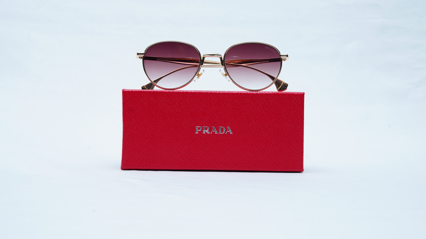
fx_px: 599
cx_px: 214
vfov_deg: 22.6
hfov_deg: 39.2
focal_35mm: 53
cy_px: 103
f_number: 9
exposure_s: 1/160
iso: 200
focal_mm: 50
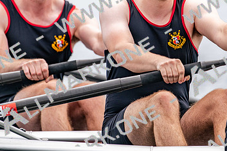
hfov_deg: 3.1
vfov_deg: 2.1
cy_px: 35
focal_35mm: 666
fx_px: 4199
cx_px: 135
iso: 400
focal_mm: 400
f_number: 4.5
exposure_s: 1/2500
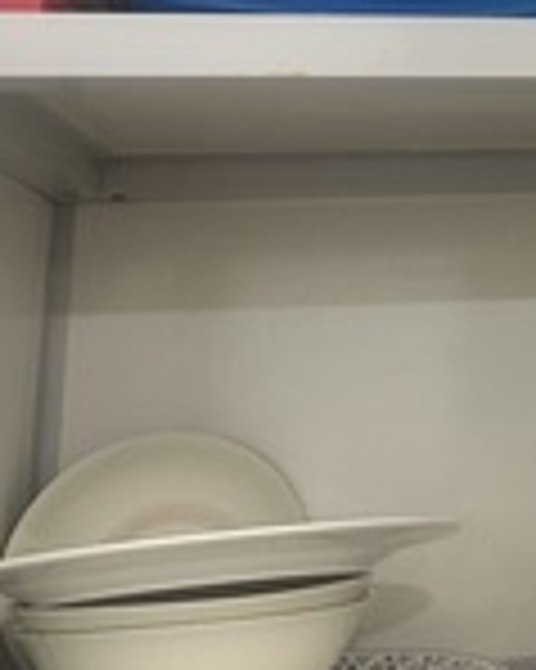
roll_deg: +2.8
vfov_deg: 25.9
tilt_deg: +11.9
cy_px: 128
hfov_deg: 17.8
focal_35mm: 72
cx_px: 908
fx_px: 1429
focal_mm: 6.86
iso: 250
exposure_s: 1/60
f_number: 1.78
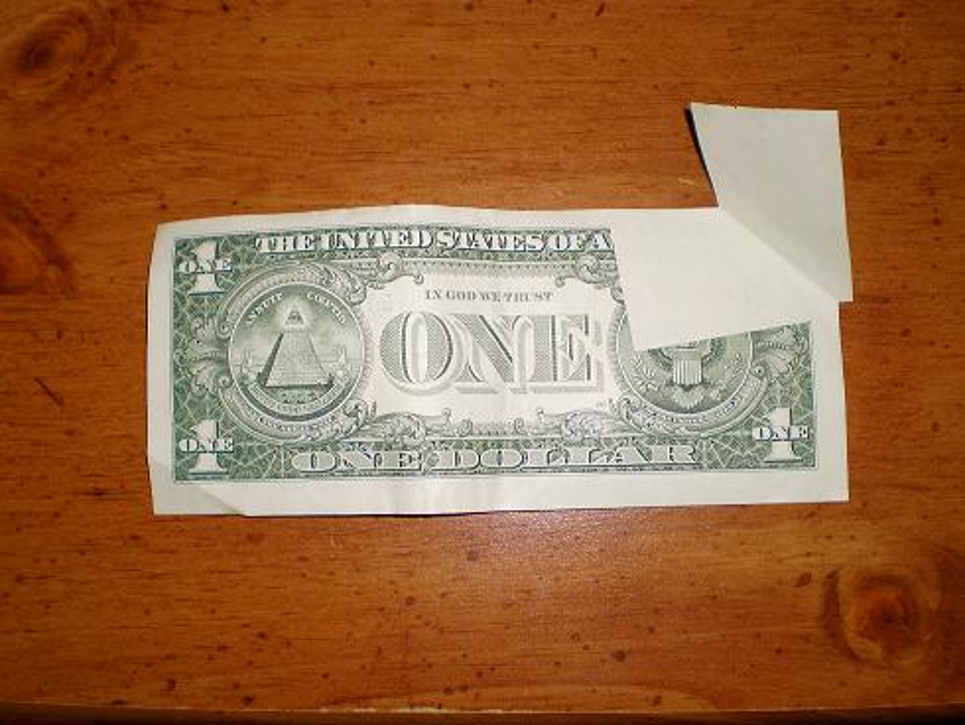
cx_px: 482
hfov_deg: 51.3
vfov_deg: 39.7
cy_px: 362
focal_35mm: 36
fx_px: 1004
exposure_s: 1/30
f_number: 3.1
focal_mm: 6.3
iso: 125
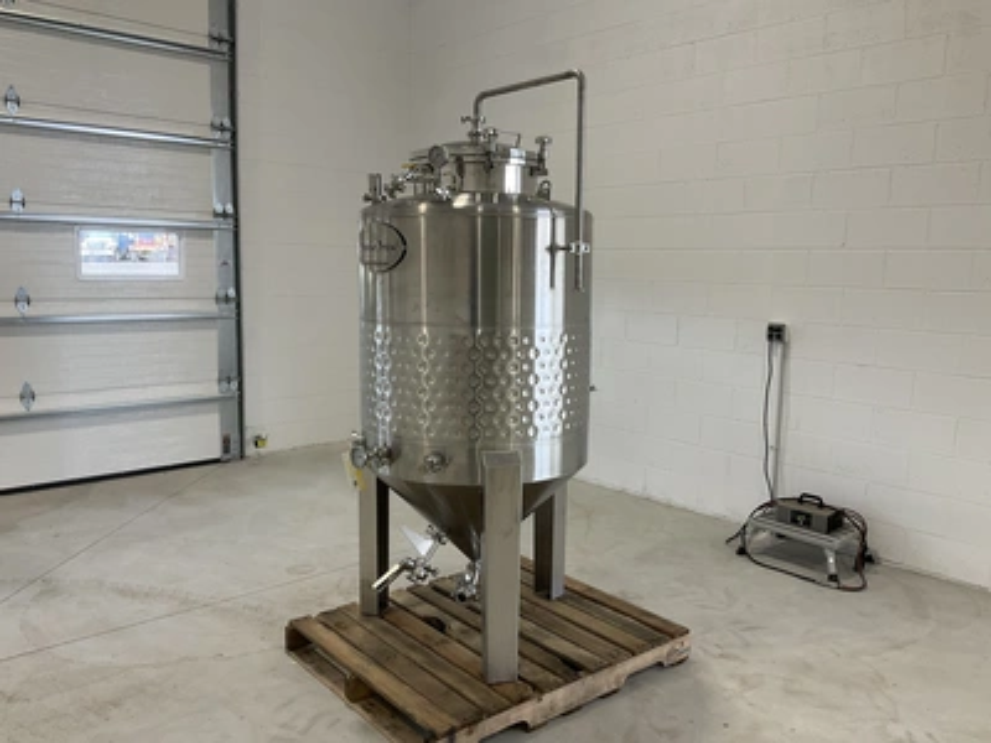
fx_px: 830
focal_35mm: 29
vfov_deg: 48.2
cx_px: 496
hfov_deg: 61.7
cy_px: 372
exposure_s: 1/122
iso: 40
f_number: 1.8
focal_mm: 3
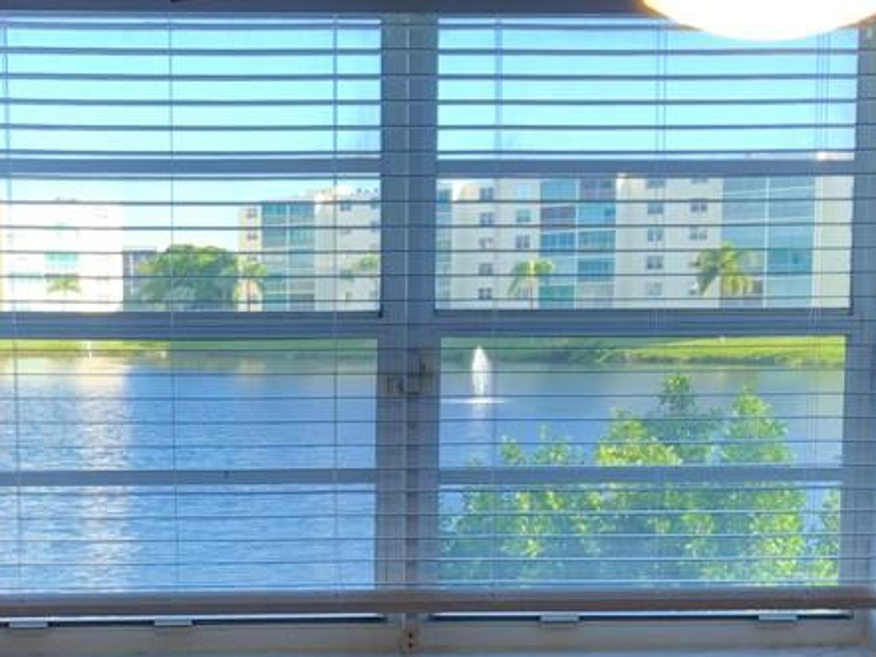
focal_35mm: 65
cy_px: 502
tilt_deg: -5.0
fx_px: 1645
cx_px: 298
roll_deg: +0.4
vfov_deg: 22.4
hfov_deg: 29.6
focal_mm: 3.99
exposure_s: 1/120
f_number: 1.8
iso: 40
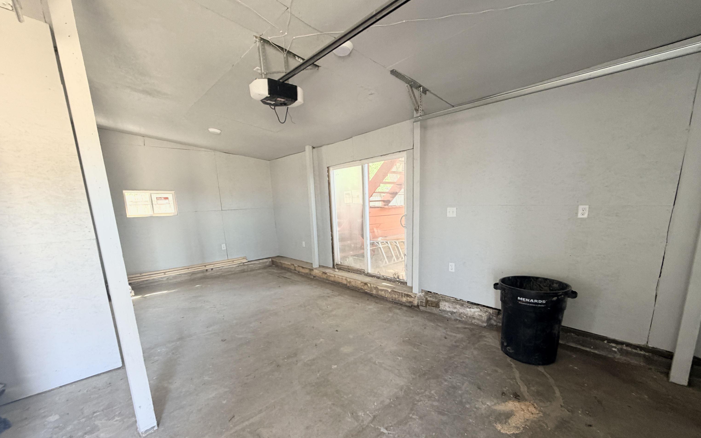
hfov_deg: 101.5
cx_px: 350
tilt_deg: -11.8
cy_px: 258
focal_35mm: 15
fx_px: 287
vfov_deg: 74.2
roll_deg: +1.9
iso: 320
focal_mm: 2.22
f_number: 2.2
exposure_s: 1/77
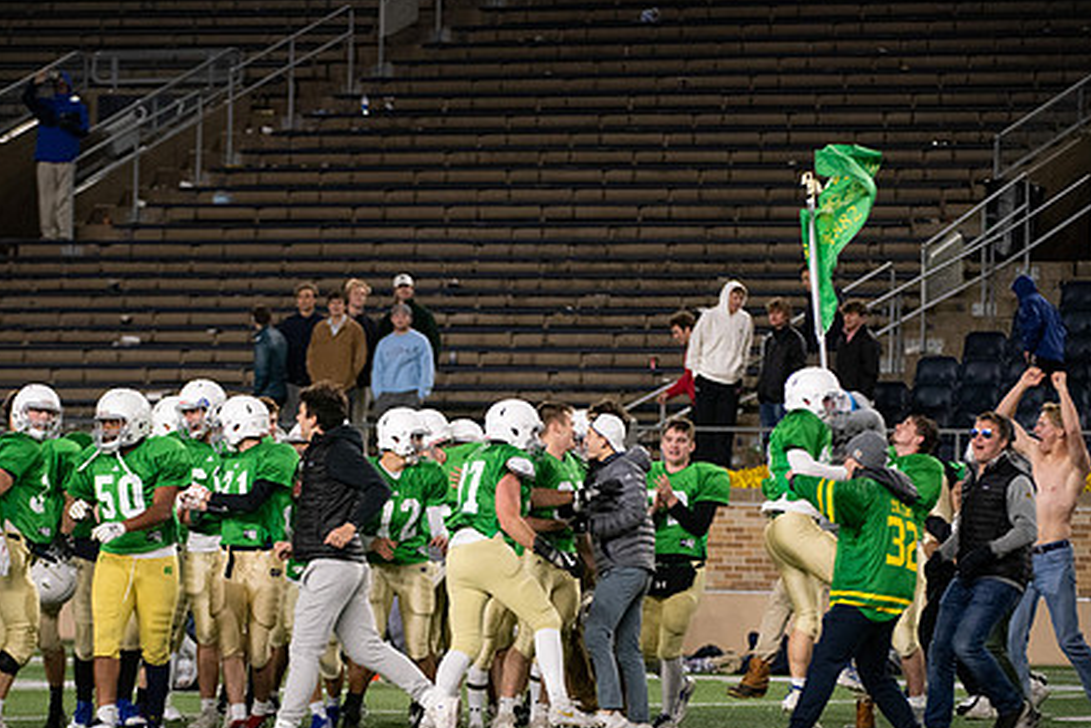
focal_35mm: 265
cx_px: 463
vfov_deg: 5.2
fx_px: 8030
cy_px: 448
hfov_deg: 7.8
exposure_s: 1/500
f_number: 4
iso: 4000
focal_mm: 200
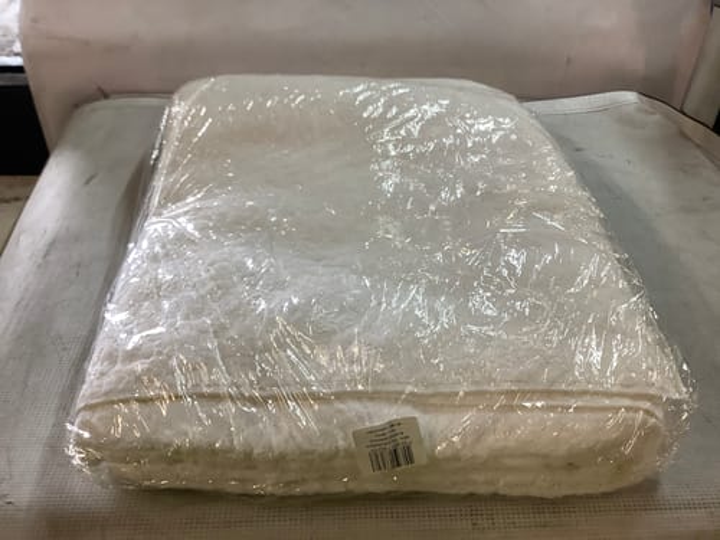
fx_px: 645
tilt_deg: -36.5
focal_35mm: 31
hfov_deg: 58.4
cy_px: 270
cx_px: 360
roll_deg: -0.2
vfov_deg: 45.4
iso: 80
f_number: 2.4
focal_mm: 3.3
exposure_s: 1/50
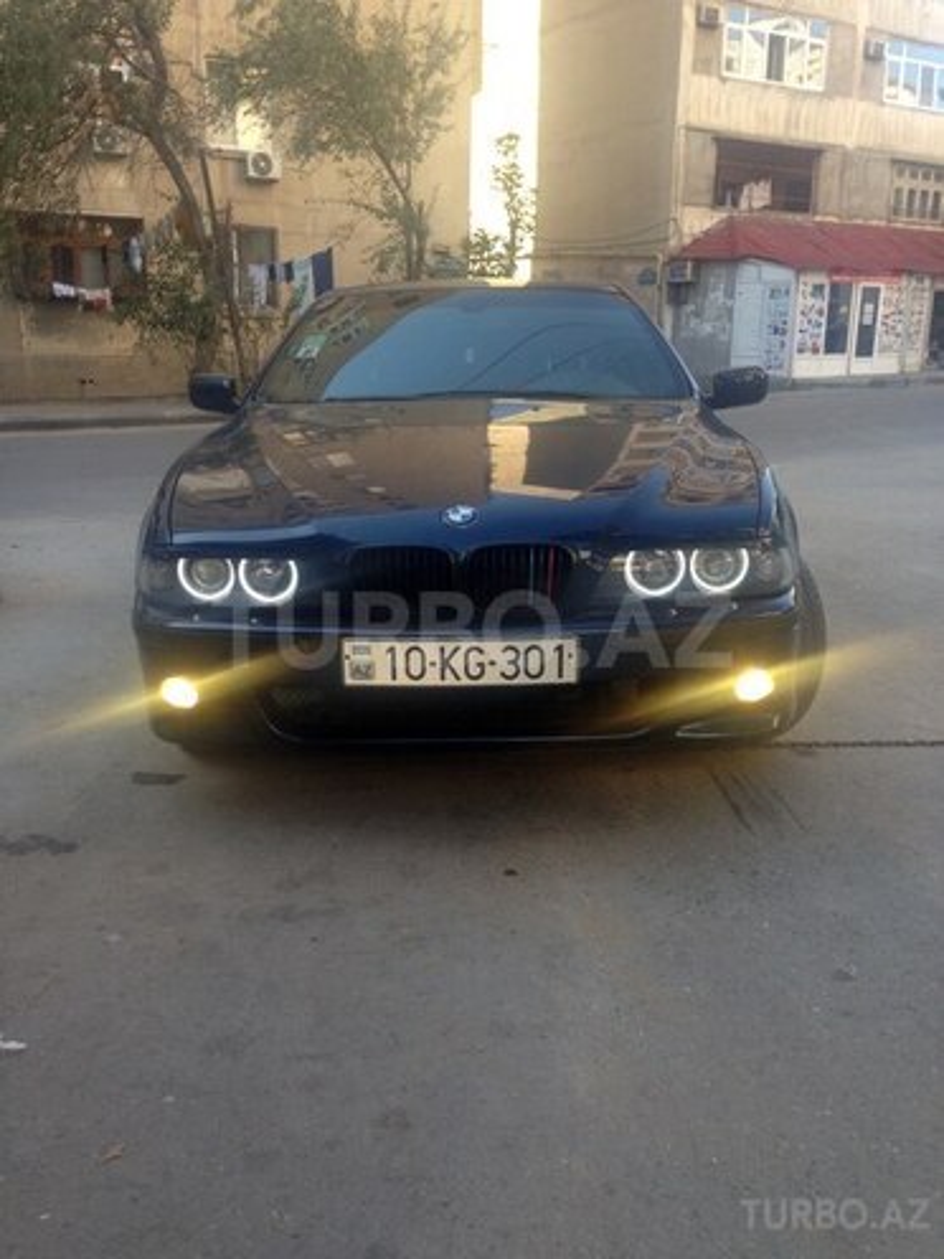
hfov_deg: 42.9
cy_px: 630
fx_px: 1200
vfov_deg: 55.4
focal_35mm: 33
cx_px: 472
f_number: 2.4
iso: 50
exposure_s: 1/170
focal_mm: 4.12
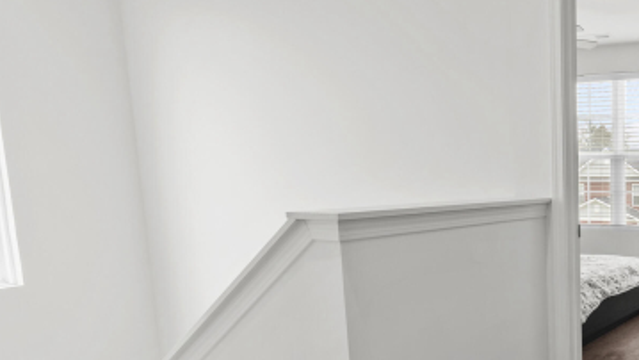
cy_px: 276
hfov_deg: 47.2
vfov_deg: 33.0
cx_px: 638
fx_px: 593
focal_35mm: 35
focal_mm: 16
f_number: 11
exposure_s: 1/4
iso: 400
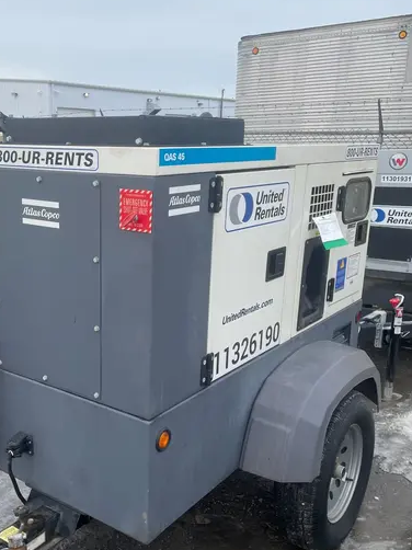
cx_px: 115
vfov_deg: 48.9
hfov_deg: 37.0
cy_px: 306
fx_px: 604
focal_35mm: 38
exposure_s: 1/955
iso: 32
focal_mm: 4.2
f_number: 1.6
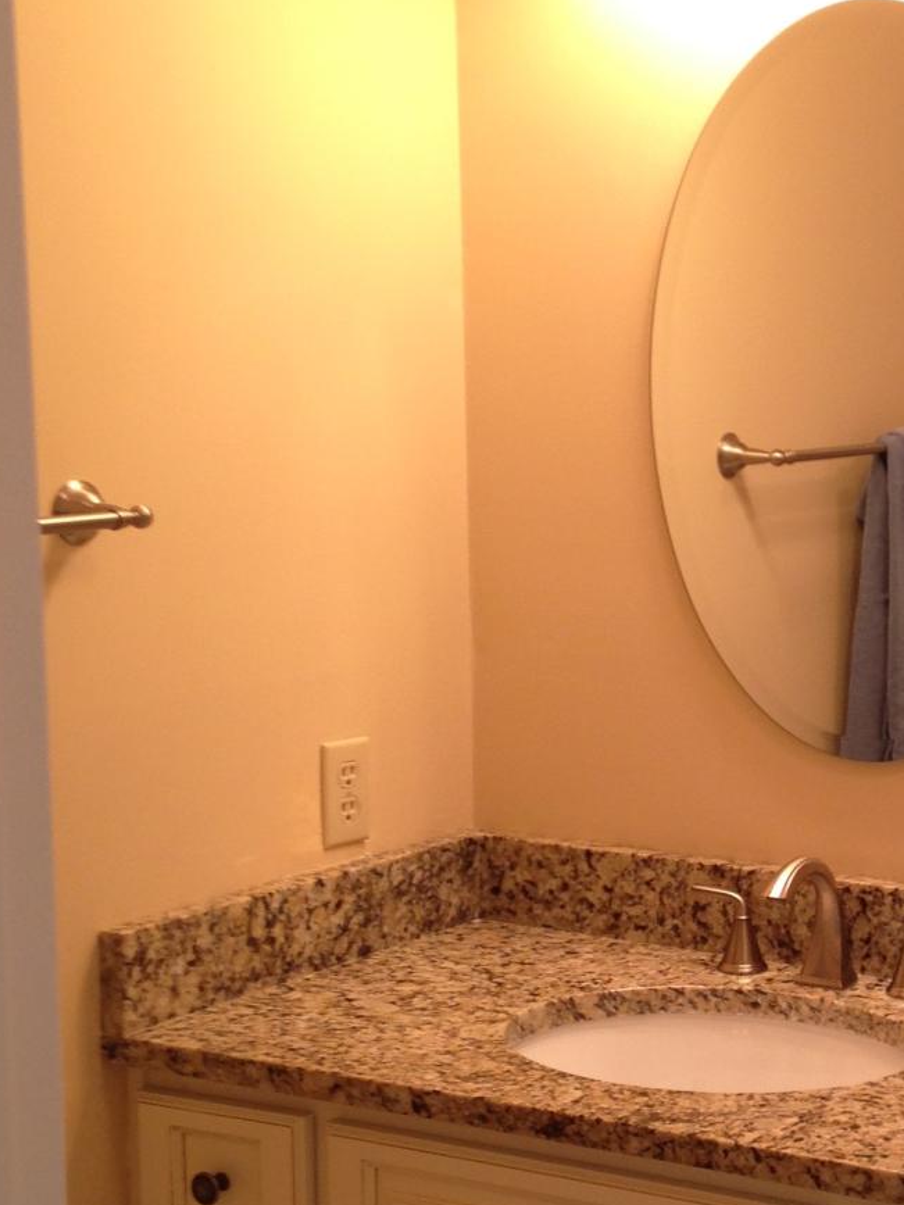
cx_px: 890
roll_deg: -0.2
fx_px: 2646
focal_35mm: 76
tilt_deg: -6.9
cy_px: 693
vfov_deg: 25.6
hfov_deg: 18.9
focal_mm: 4.12
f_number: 2.4
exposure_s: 1/24
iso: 50
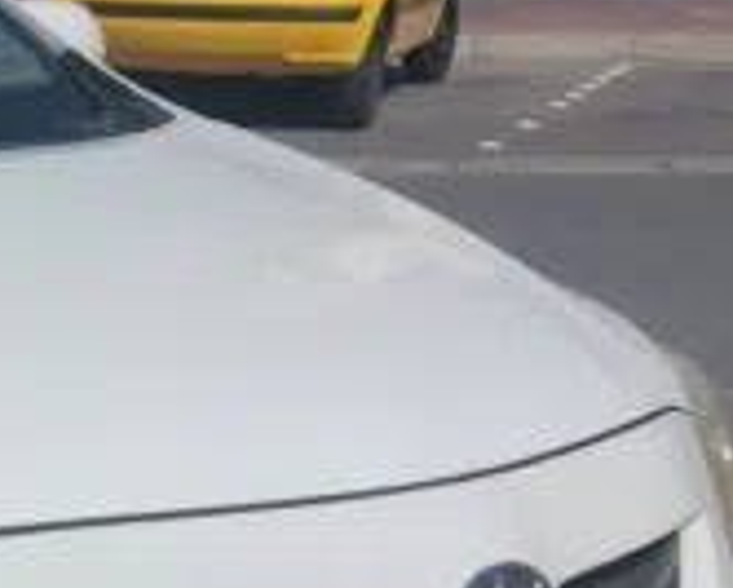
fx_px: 2040
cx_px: -459
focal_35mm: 94
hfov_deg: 17.6
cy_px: 495
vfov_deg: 16.2
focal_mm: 5.23
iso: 25
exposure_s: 1/5000
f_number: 1.8
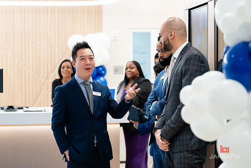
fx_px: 625
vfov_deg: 15.3
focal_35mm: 90
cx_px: 123
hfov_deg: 22.7
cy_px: 82
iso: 640
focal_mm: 86
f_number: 3.2
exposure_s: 1/160
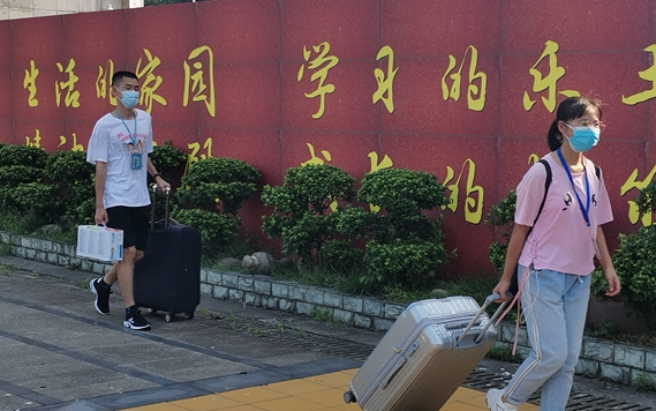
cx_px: 367
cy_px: 229
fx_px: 1109
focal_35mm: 62
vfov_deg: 21.0
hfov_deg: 32.9
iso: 50
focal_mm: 4.75
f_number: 1.8
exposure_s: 1/585
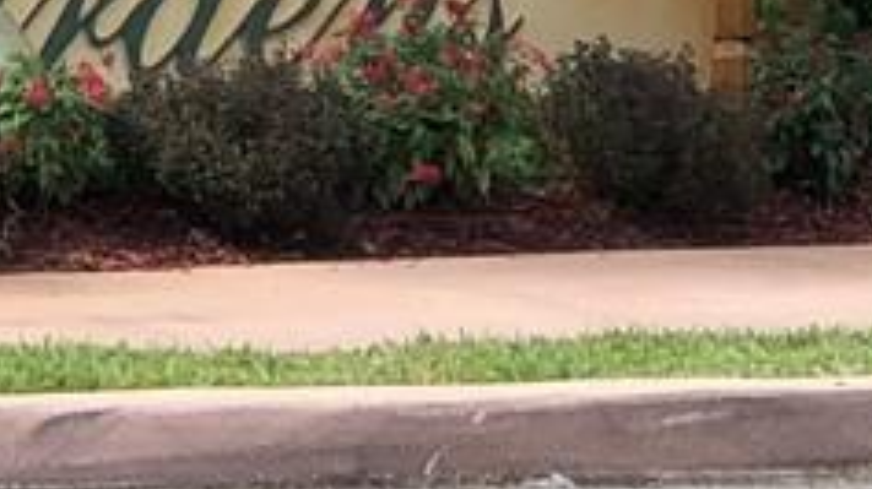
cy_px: -114
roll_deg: -0.2
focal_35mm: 419
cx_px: -250
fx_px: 9683
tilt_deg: -3.4
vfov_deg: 2.9
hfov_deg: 5.1
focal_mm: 6.6
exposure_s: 1/430
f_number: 2.8
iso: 20
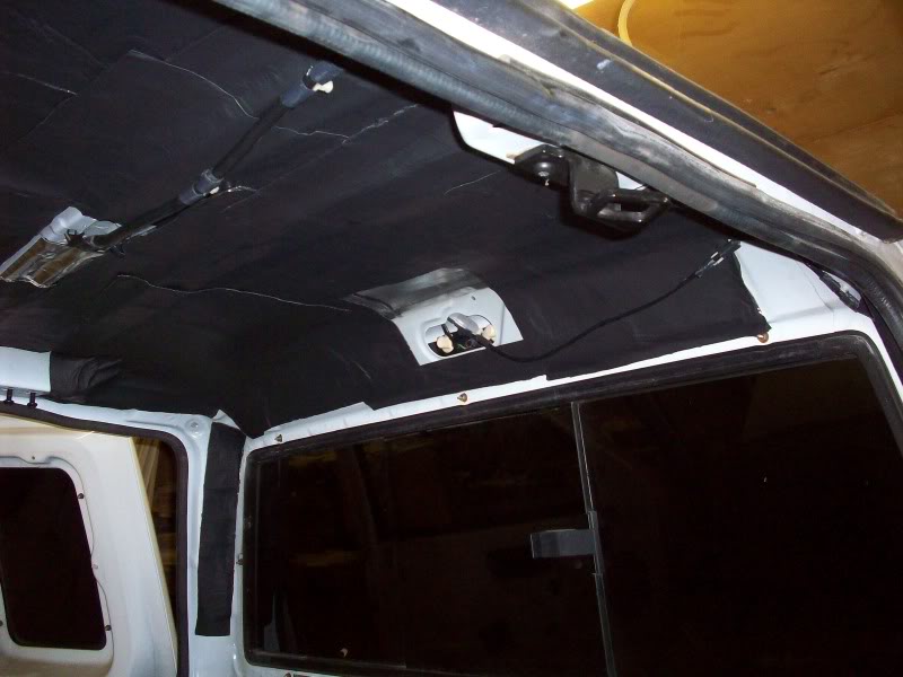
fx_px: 965
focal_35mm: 37
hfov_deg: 50.1
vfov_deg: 38.7
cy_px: 338
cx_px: 452
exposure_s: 1/64
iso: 200
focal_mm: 6.2
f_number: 2.8
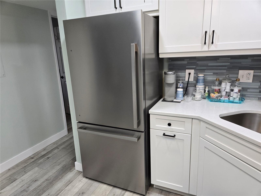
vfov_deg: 58.9
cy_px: 98
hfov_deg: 73.9
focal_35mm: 23
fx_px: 173
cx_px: 130
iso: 200
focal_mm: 5.4
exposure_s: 1/120
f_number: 1.8
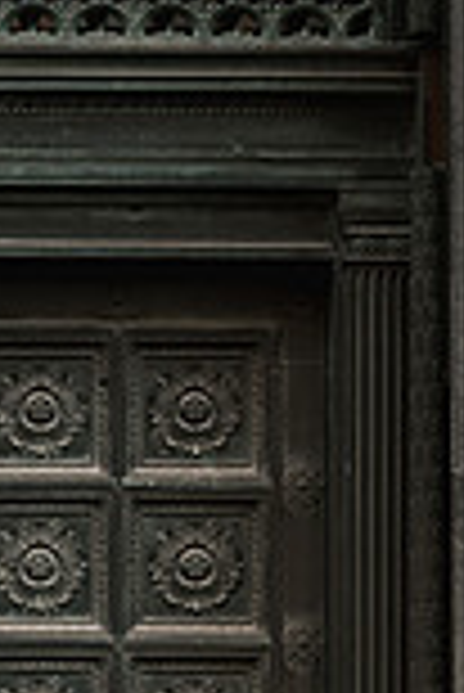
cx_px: -117
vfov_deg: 13.5
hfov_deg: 9.3
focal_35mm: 146
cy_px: 918
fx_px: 2816
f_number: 2
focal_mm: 50
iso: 50
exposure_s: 1/160
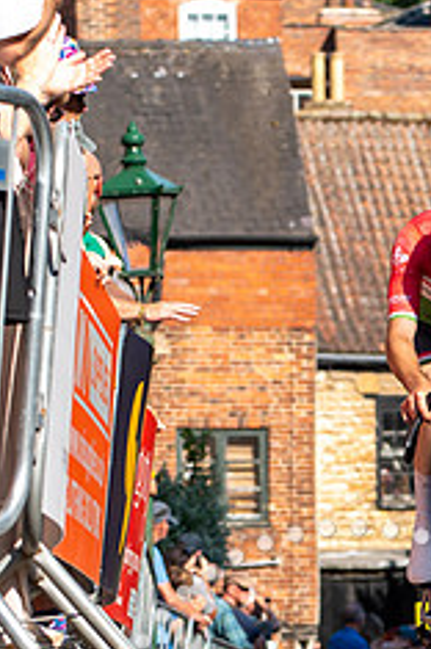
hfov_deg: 5.6
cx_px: 534
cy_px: 626
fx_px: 4394
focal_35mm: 244
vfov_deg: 8.4
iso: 100
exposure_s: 1/1000
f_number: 3.5
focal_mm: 75
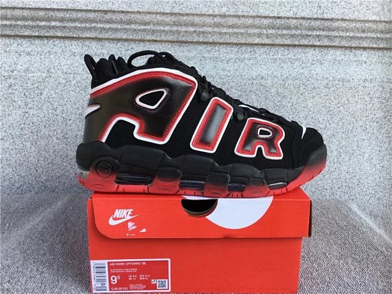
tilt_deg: -12.3
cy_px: 147
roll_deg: -1.2
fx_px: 351
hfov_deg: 58.4
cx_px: 196
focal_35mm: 31
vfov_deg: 45.4
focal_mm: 3.3
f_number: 2.4
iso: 25
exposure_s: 1/289
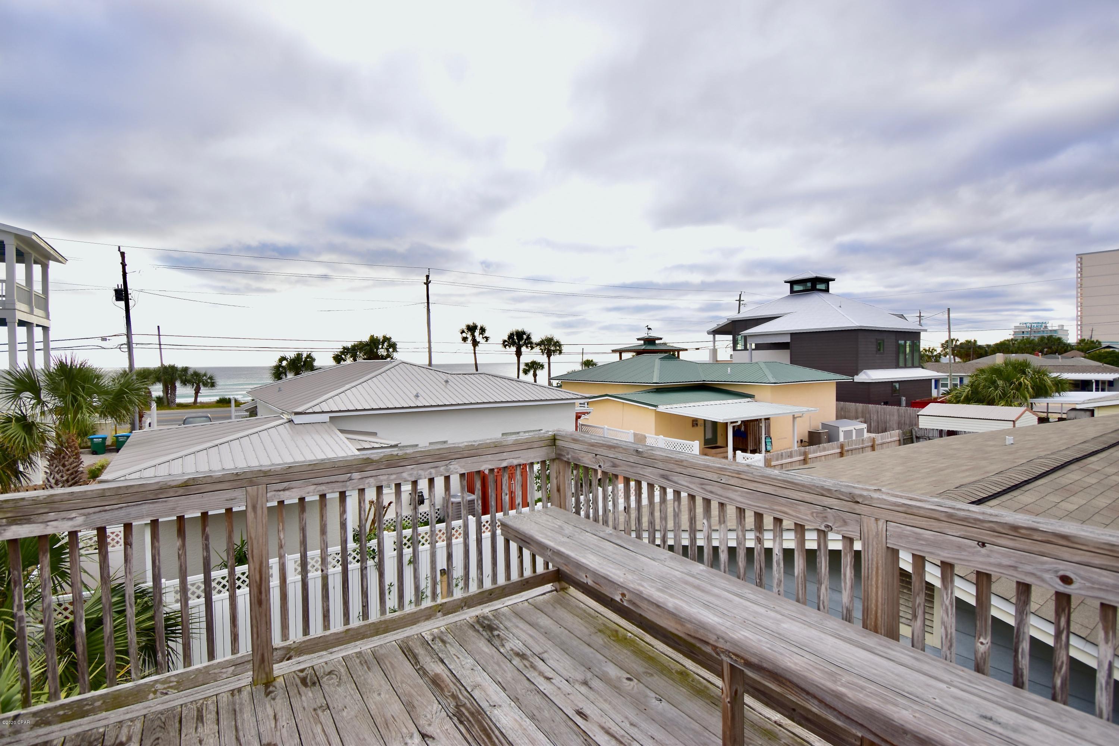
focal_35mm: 16
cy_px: 373
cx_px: 560
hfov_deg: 95.0
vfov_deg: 72.1
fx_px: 513
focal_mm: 11
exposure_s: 1/100
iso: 100
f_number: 4.8
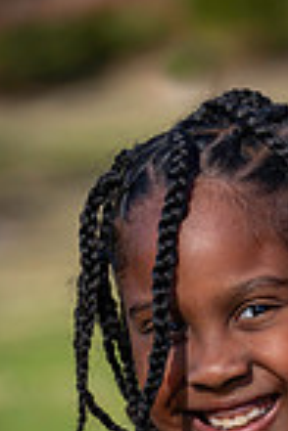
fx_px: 4416
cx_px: 410
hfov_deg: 3.7
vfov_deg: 5.6
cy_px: 466
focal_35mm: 368
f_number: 4
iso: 250
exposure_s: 1/1600
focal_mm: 120
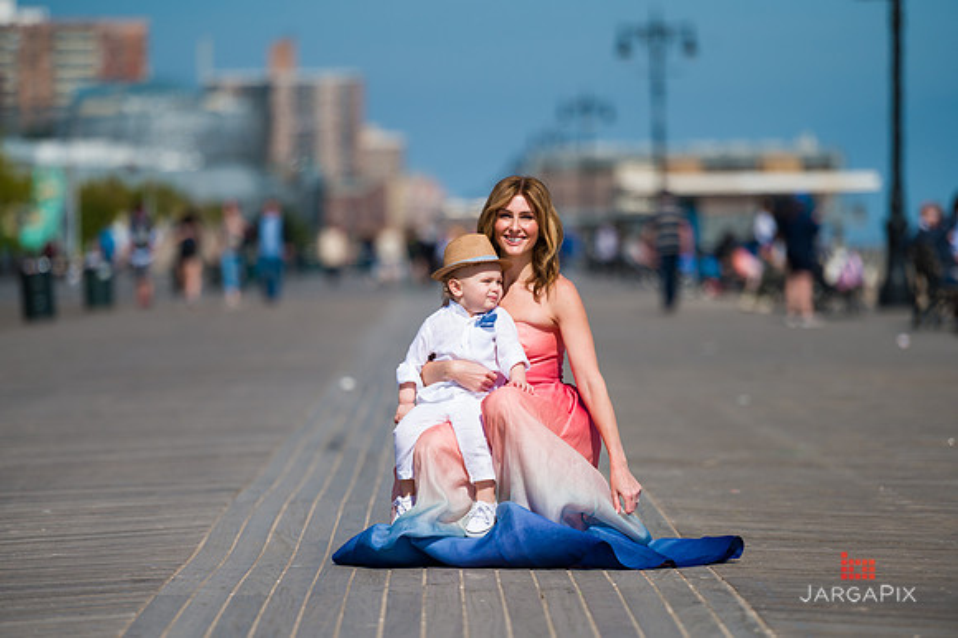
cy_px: 319
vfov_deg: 6.9
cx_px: 479
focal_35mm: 200
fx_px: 5319
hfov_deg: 10.3
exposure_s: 1/8000
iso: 200
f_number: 3.2
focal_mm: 200
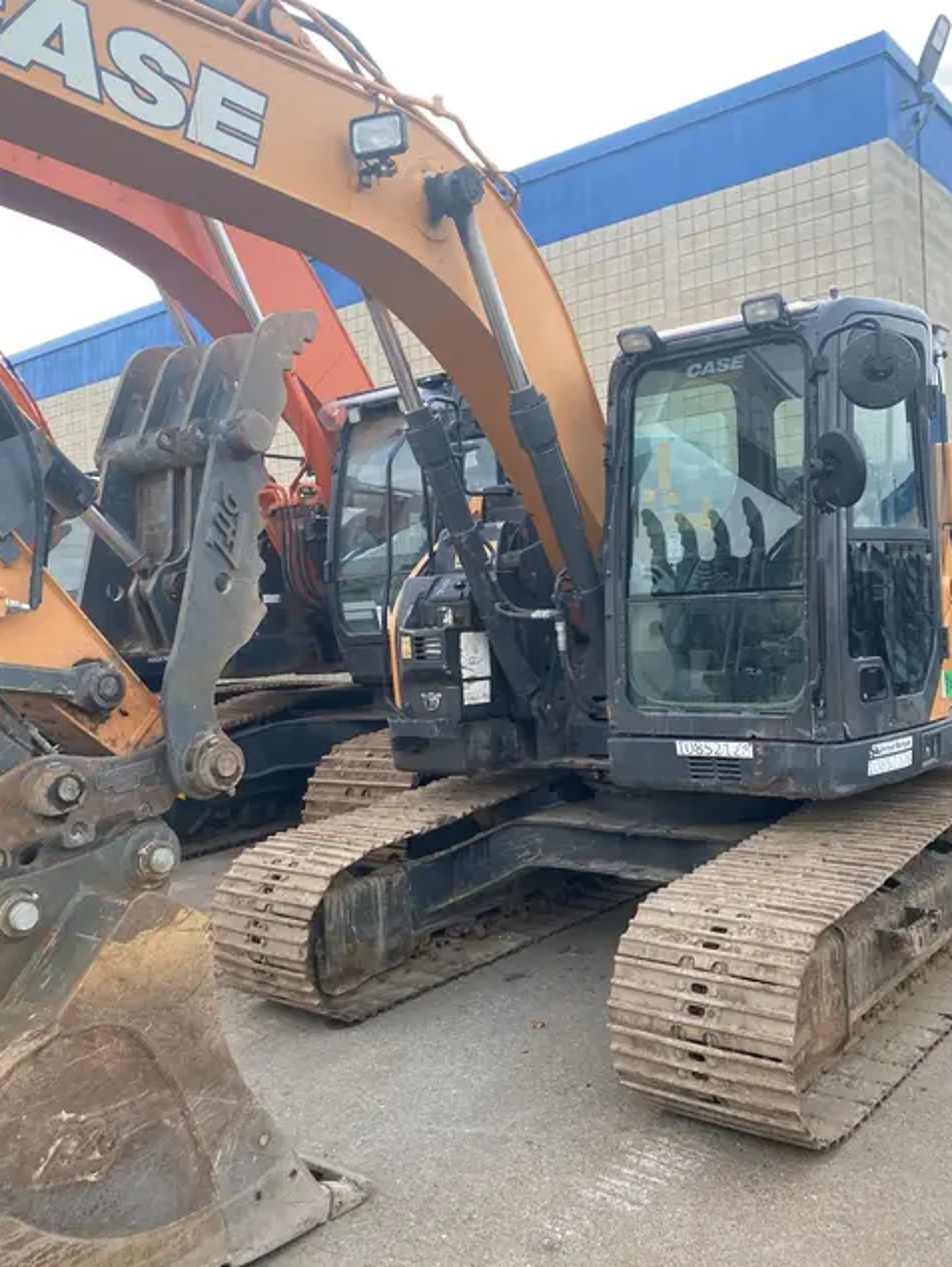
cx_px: 497
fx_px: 1099
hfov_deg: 46.8
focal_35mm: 30
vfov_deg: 59.9
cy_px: 630
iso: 32
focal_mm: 4.25
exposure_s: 1/122
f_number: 1.8
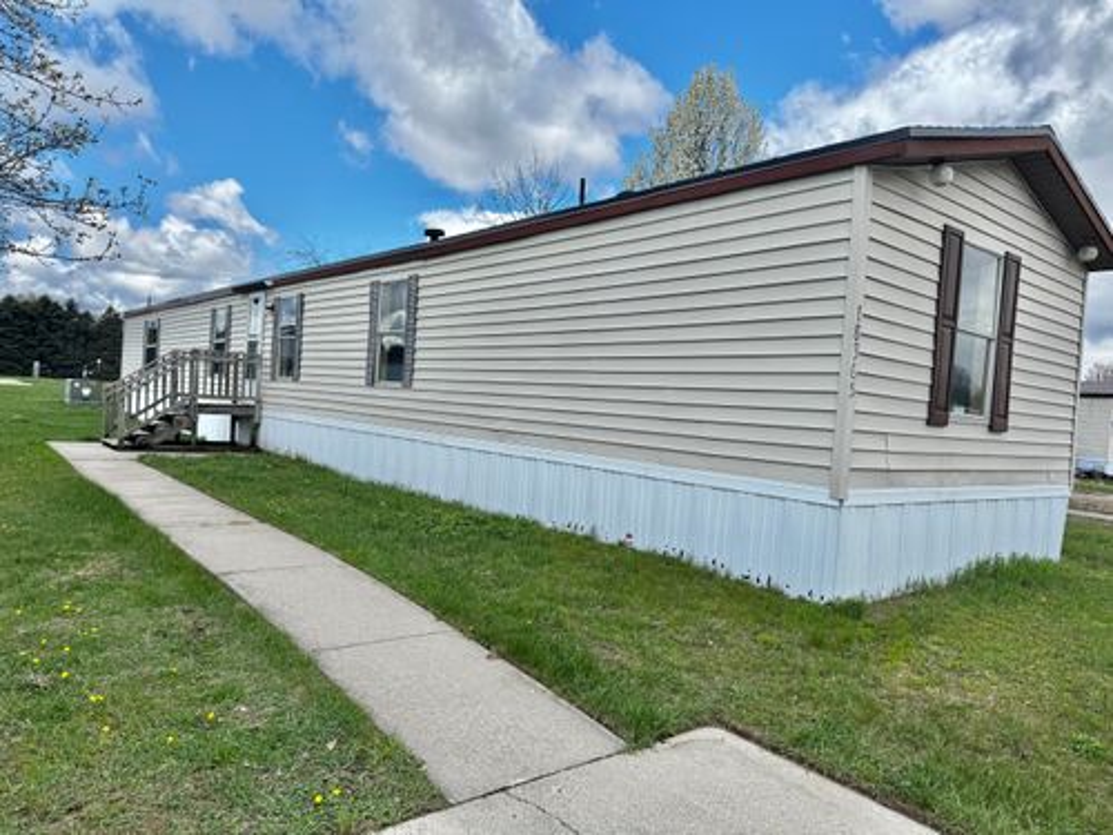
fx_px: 772
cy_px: 418
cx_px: 556
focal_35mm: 24
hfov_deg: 71.6
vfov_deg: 56.8
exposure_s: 1/2959
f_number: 1.78
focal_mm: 6.76
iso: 80
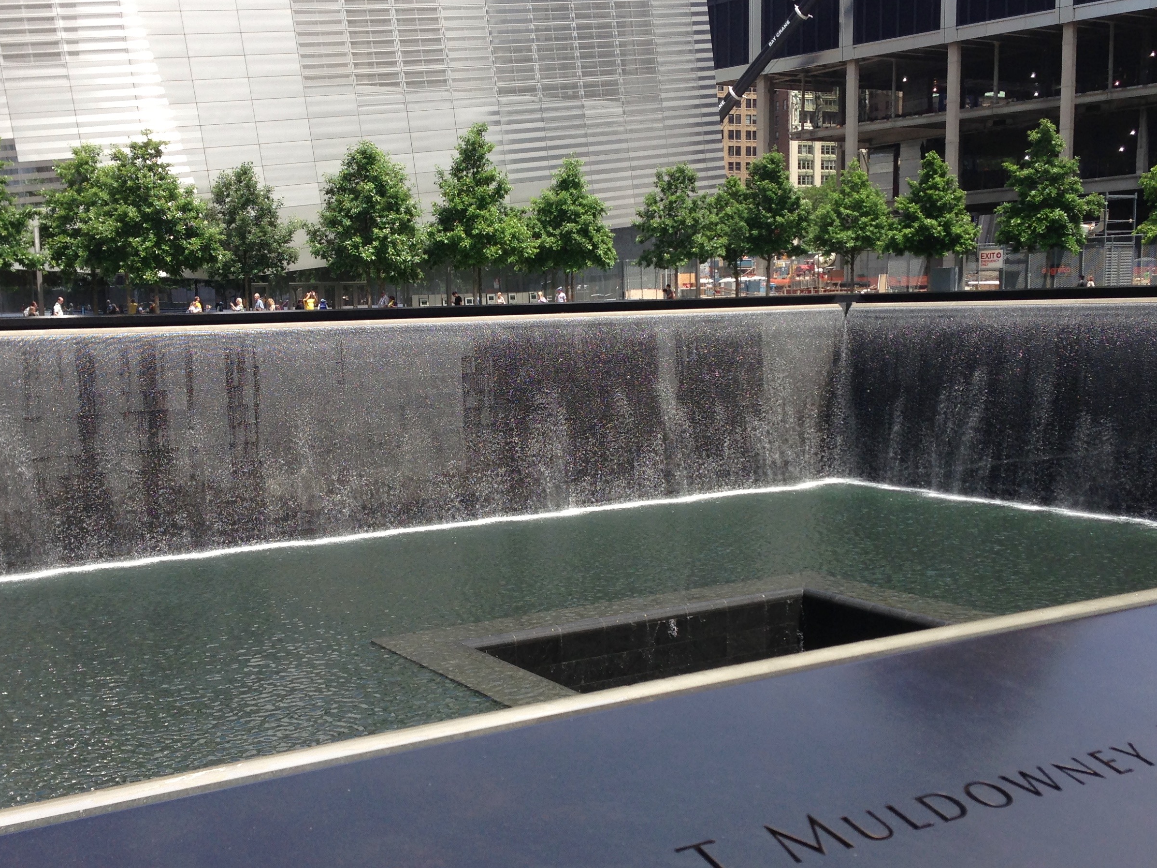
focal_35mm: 45
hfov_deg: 42.1
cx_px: 540
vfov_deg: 32.2
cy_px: 470
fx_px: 1504
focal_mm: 4.13
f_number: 2.4
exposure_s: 1/704
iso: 50
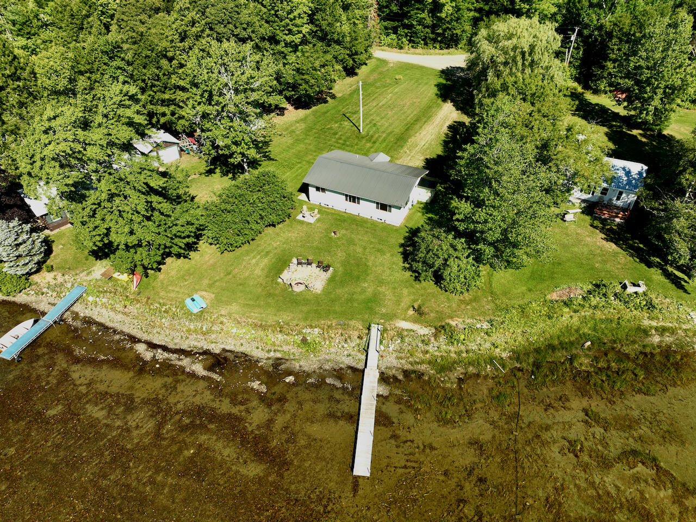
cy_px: 261
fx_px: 483
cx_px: 348
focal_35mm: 24
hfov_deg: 71.6
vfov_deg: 56.8
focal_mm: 12.29
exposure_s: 1/833
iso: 100
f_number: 2.8
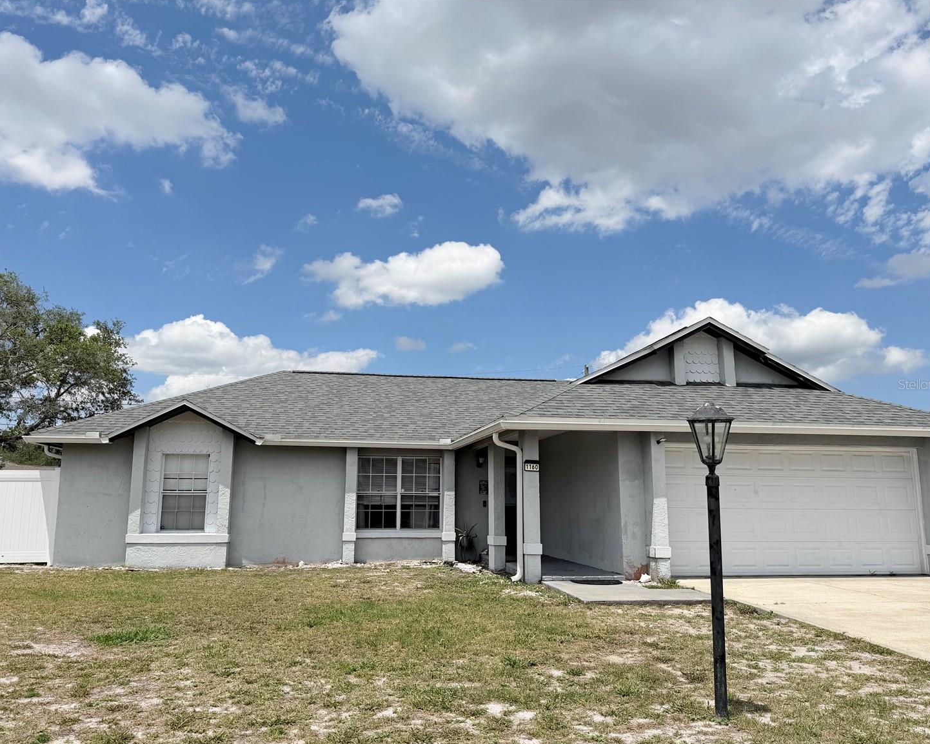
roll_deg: -0.4
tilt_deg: +9.2
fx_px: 715
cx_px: 443
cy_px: 384
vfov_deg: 54.9
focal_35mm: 26
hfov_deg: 66.0
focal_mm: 6.76
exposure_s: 1/10309
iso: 80
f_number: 1.78
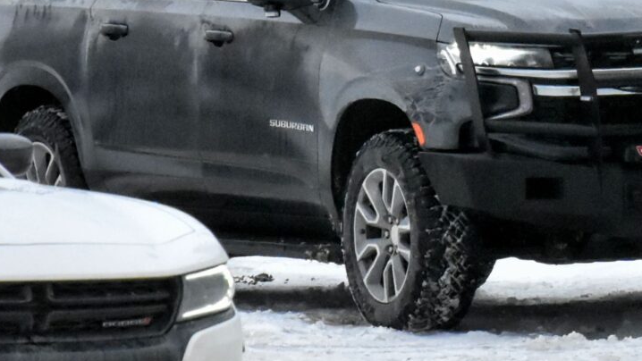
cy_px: -53
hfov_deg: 2.0
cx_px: 606
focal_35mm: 1092
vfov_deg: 1.1
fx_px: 18589
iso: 4000
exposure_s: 1/5000
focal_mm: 195
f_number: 8
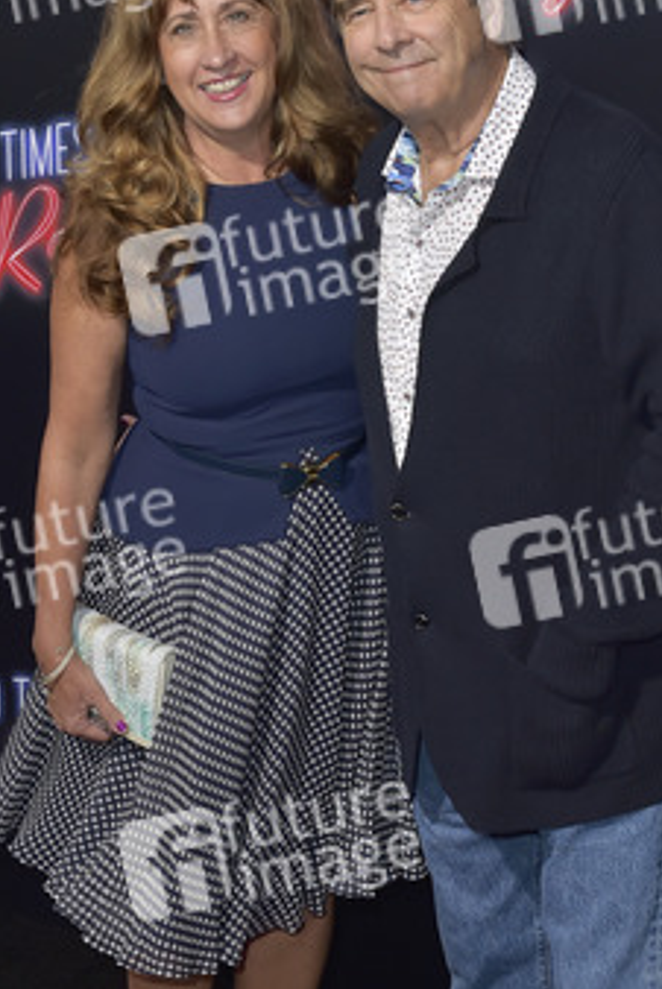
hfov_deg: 26.0
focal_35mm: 52
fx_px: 1431
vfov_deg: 38.1
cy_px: 413
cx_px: 356
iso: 250
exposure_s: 1/250
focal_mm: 44
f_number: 6.3
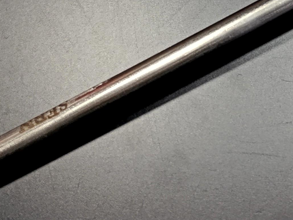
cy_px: -92
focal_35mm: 91
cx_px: 325
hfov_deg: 20.5
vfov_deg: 15.2
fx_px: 770
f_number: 1.6
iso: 500
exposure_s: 1/100
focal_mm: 6.14
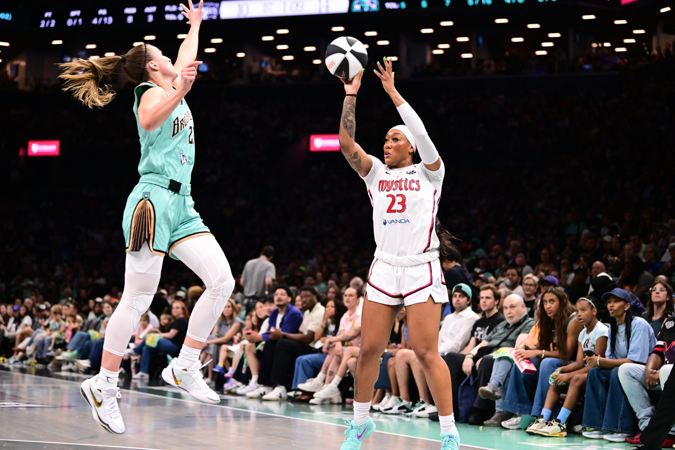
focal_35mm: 70
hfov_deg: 28.8
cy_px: 225
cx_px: 338
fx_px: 1312
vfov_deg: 19.5
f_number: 2.8
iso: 4000
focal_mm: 70
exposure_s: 1/1000
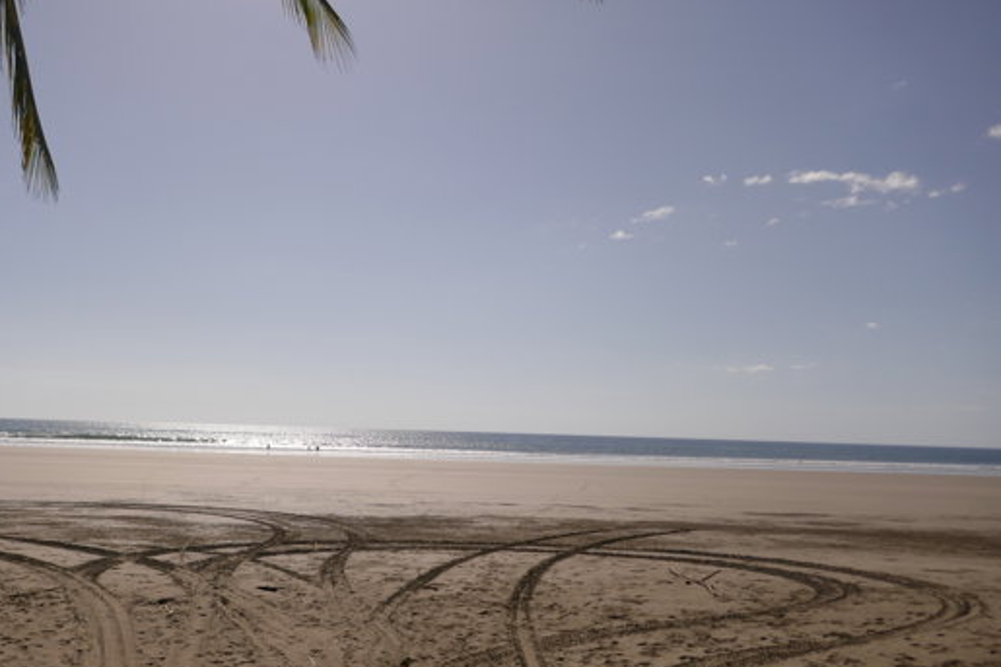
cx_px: 381
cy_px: 419
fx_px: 945
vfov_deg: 38.6
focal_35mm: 34
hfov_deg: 55.2
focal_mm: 9.1
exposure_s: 1/8000
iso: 125
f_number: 2.8
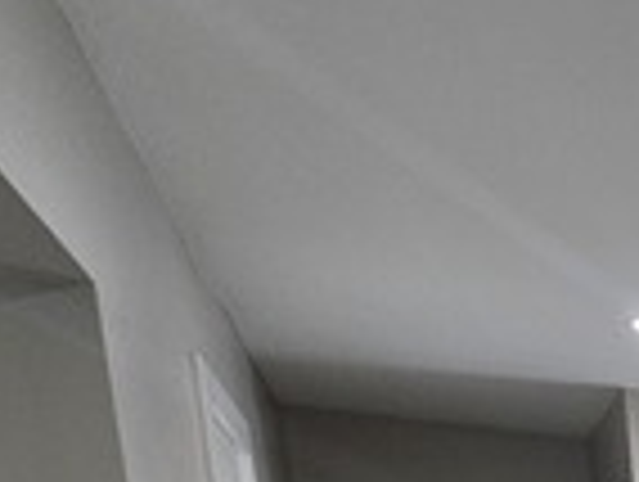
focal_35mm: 61
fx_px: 1128
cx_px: 1348
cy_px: 932
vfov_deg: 17.8
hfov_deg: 17.9
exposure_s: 1/60
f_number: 2.2
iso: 80
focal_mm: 2.2
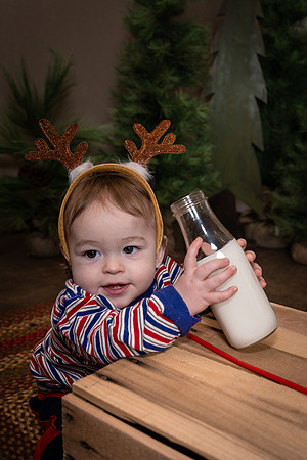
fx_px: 460
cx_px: 204
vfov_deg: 53.1
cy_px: 230
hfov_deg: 36.5
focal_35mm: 36
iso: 250
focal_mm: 24
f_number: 4
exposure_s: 1/250
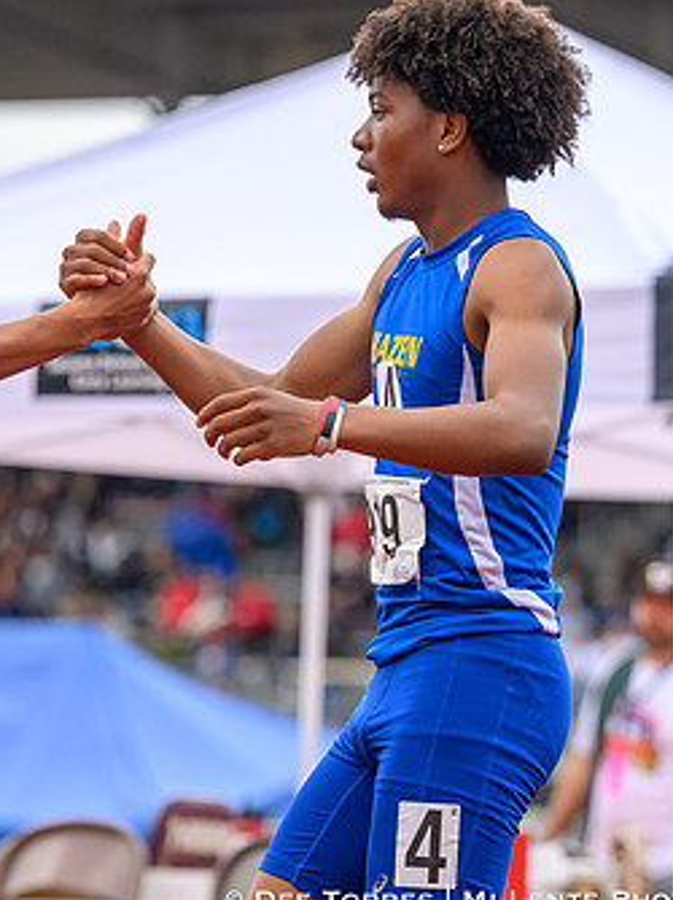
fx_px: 9941
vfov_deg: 5.2
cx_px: 344
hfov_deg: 3.9
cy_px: 316
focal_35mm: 383
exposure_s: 1/1600
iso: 800
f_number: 4.5
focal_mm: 170
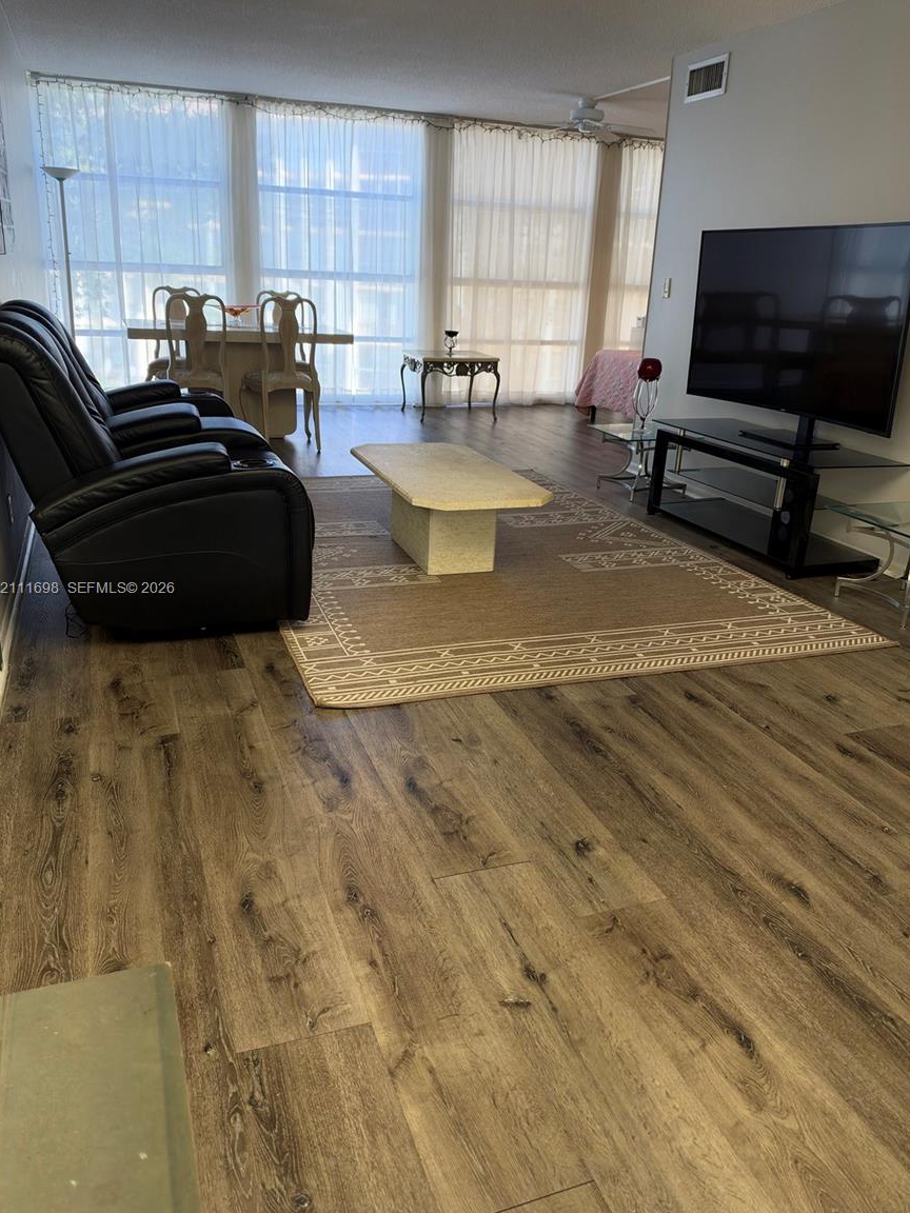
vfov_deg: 69.4
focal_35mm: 25
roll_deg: -2.0
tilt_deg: -19.5
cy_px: 590
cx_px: 454
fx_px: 876
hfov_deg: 54.9
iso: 200
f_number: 1.48
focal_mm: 6.93
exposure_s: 1/192
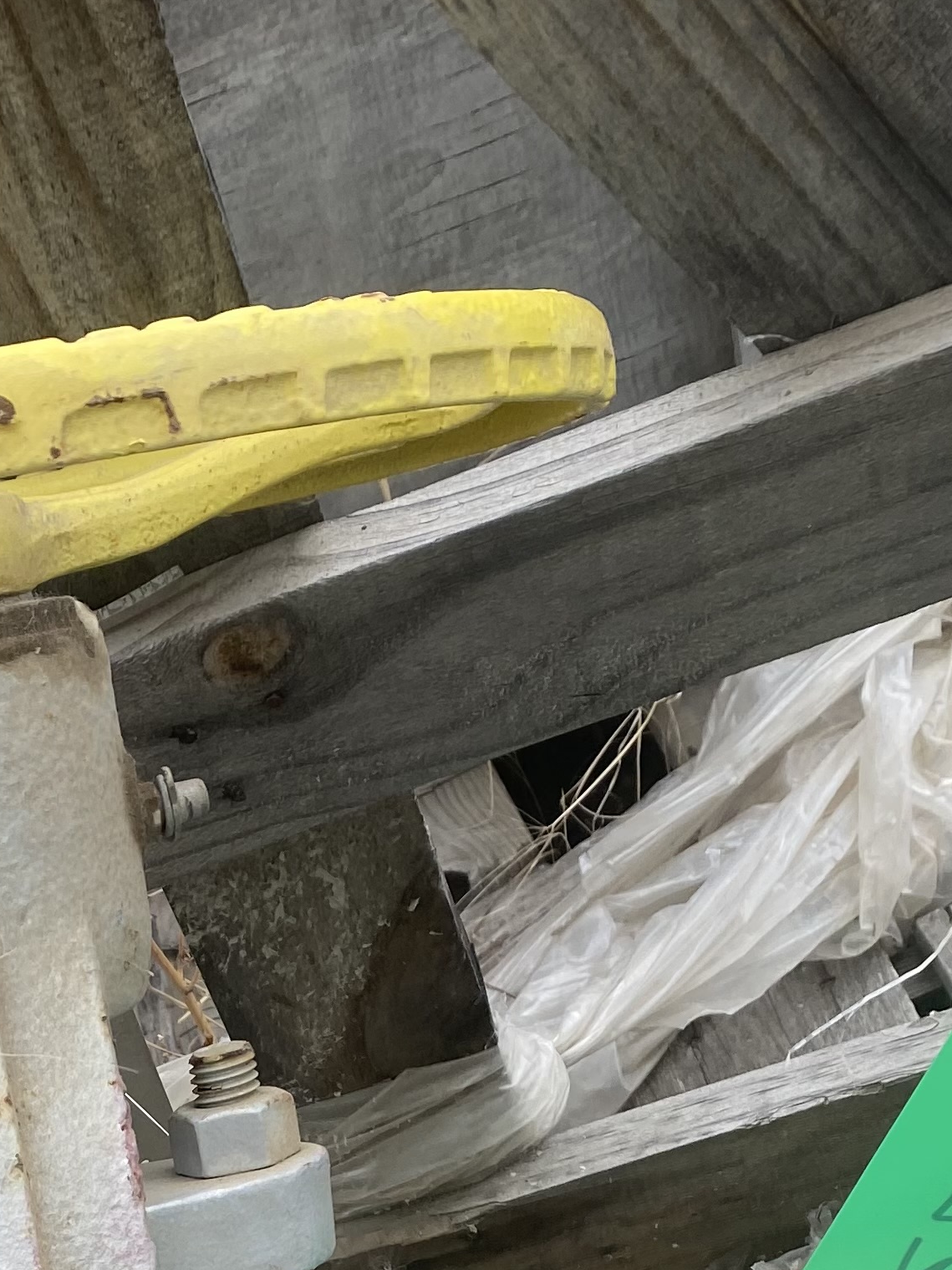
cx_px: 62
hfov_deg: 20.8
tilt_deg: -53.0
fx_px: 2531
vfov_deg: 24.6
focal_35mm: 69
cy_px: 1639
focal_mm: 4.25
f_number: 1.8
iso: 32
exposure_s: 1/379
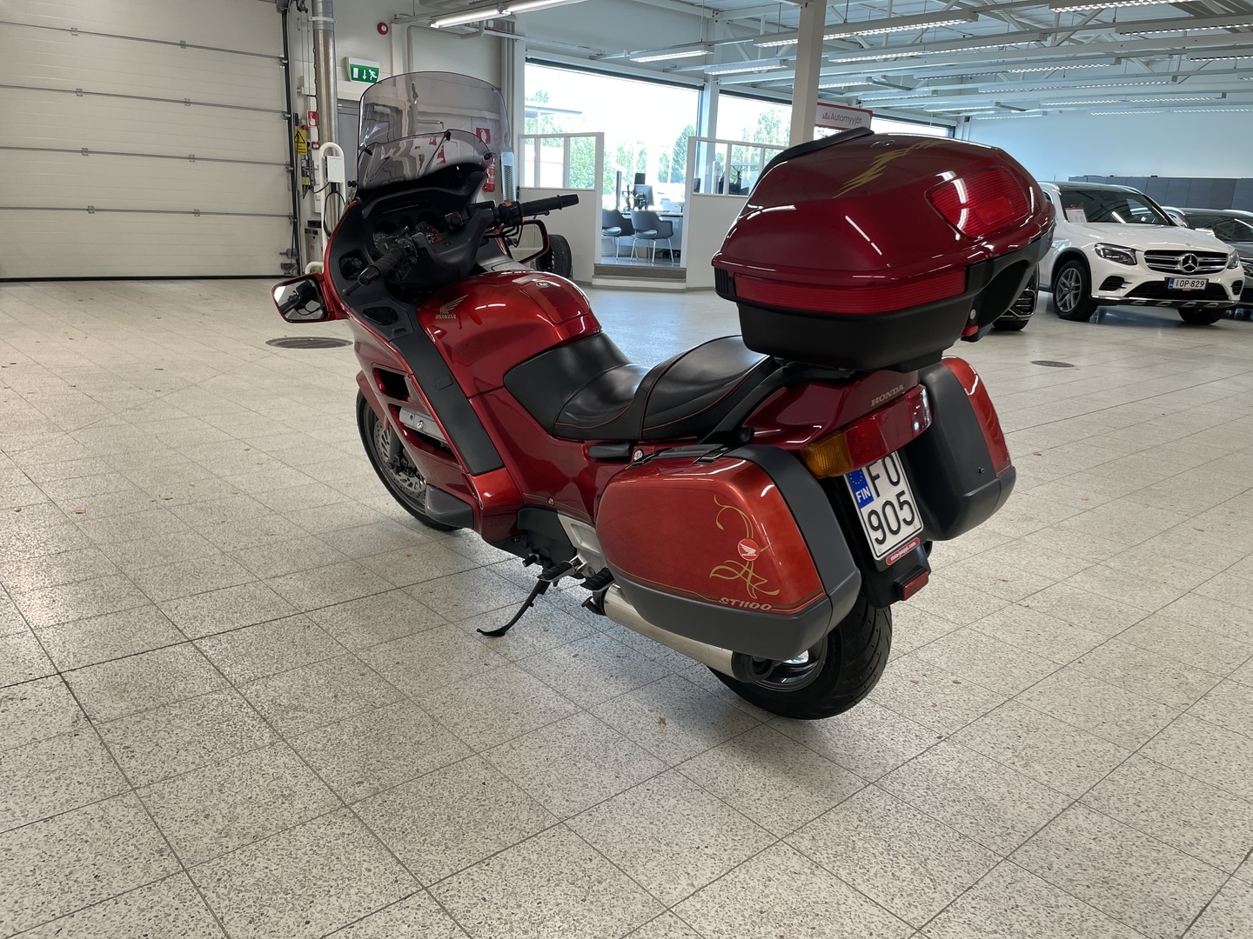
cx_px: 626
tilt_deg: -16.4
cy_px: 470
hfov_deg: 67.3
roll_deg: -2.0
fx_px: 941
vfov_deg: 53.1
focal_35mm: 26
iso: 64
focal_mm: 4.2
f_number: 1.6
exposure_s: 1/100
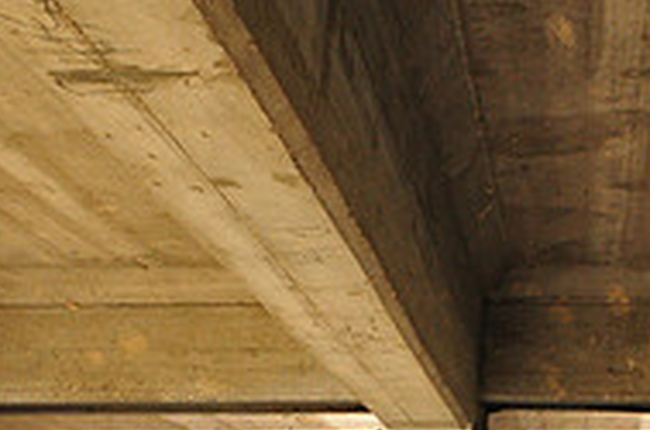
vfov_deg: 15.4
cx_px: 640
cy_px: 600
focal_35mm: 83
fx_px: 1495
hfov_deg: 23.6
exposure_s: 1/320
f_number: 9
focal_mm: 18
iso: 800
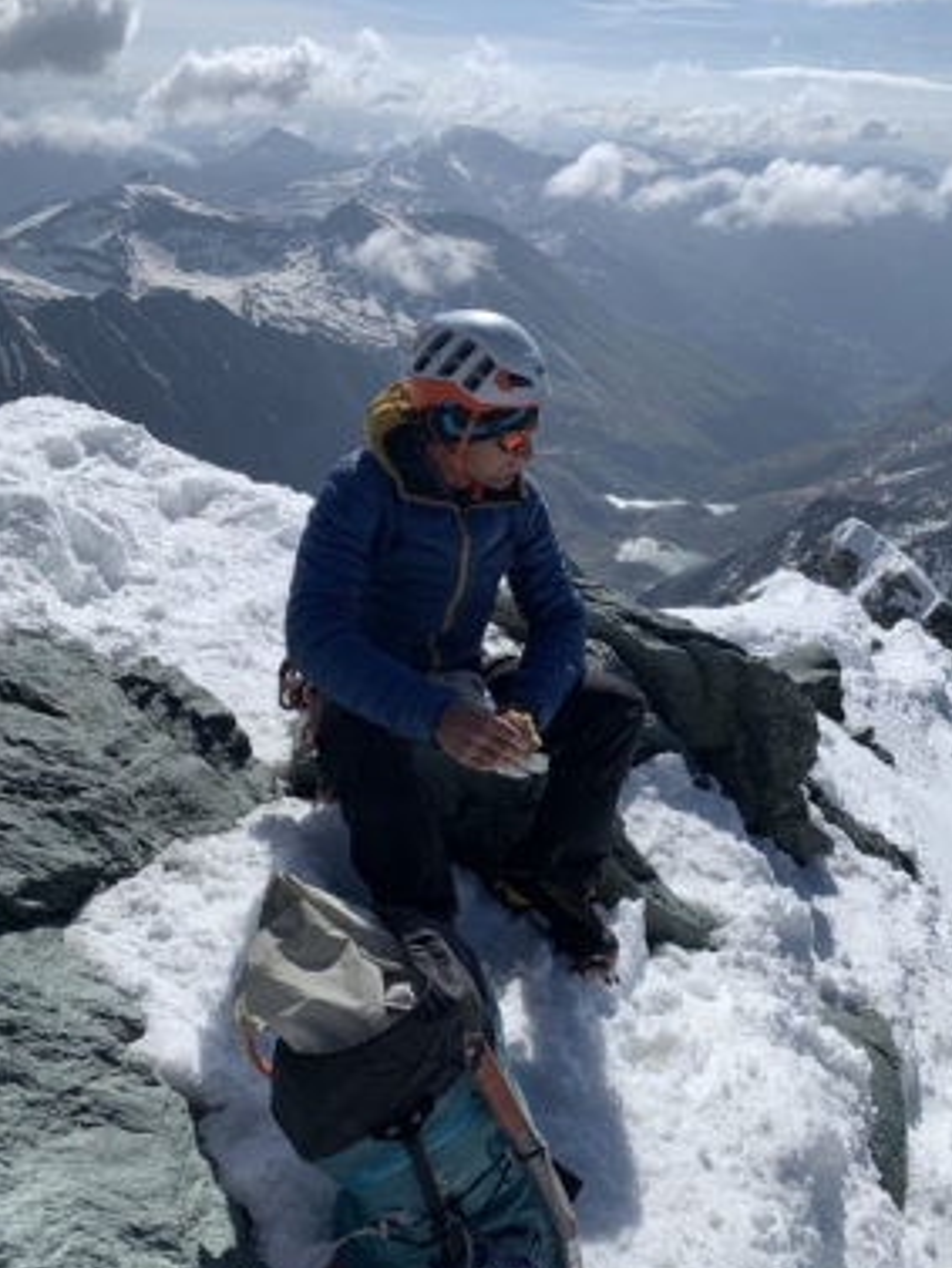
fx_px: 1136
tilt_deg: -24.4
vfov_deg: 58.3
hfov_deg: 45.4
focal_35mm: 31
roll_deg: -1.8
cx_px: 526
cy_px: 619
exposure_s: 1/6061
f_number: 1.8
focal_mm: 4.25
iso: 25
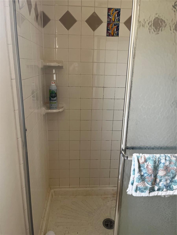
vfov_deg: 67.3
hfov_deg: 53.1
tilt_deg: -16.0
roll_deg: -1.1
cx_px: 88
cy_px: 118
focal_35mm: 26
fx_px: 177
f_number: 1.6
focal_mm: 5.1
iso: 125
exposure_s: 1/116
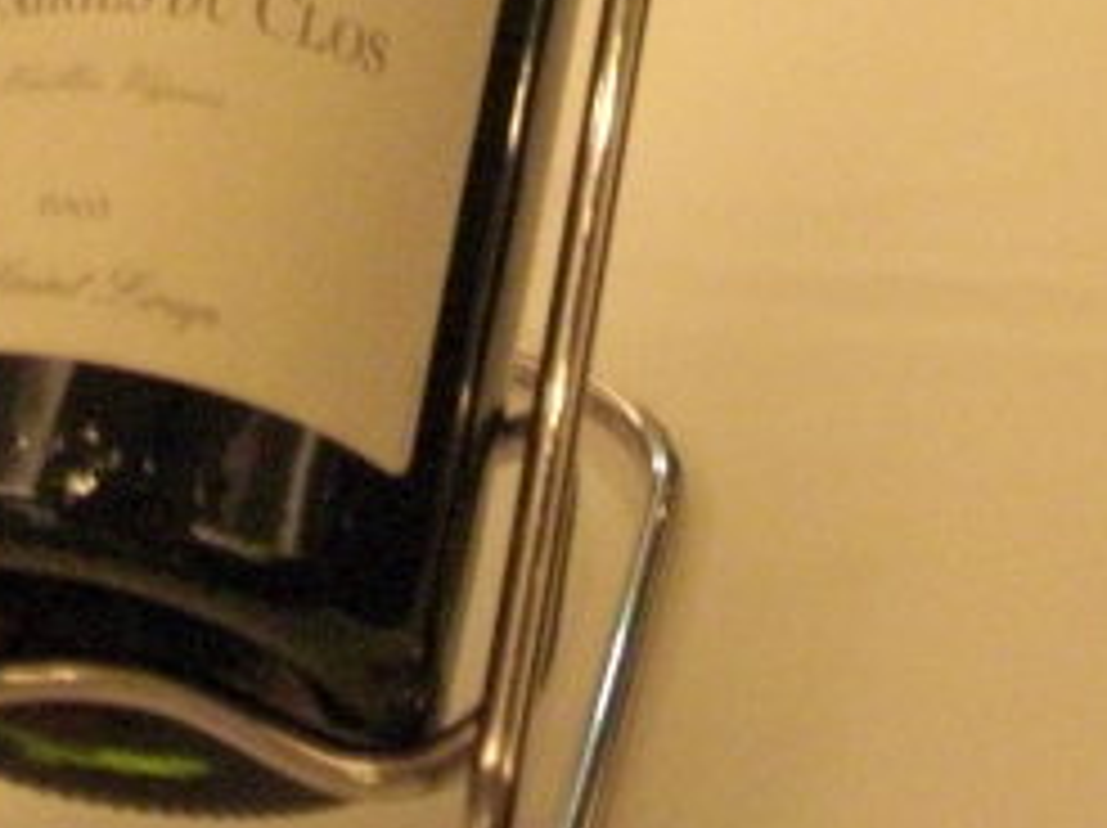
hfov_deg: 19.8
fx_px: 3163
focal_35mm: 99
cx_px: 508
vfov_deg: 14.4
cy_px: -180
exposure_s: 1/4
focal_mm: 6.3
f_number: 3.4
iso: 800
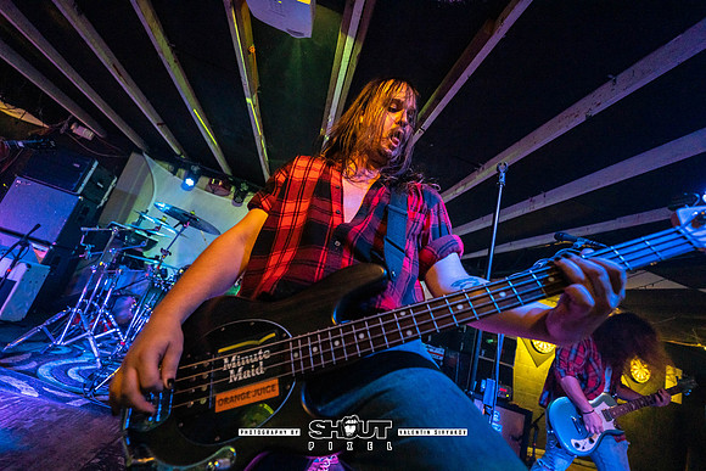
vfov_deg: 81.2
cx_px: 353
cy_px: 236
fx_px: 275
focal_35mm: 14
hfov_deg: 104.2
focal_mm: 14
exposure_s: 1/250
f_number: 2.8
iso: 2500
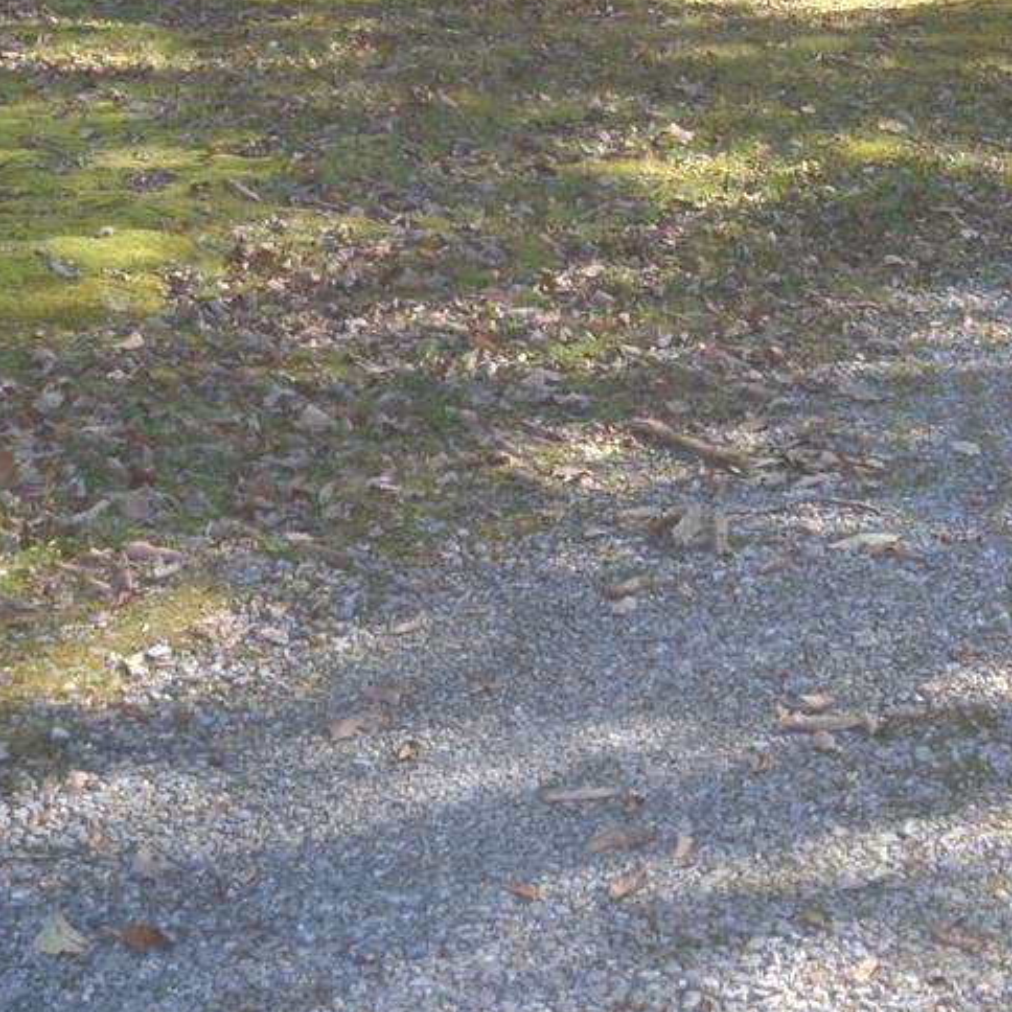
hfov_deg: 17.3
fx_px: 3208
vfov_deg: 16.8
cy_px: -346
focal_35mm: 97
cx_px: 1117
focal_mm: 18
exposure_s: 1/200
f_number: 4.5
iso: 100
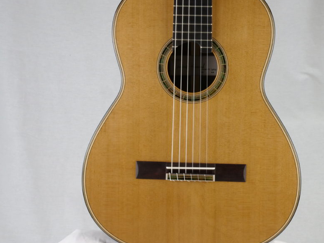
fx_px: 749
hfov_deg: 24.4
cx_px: 196
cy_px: 108
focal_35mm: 80
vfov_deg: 18.4
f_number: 11
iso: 1250
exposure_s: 1/60
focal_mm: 29
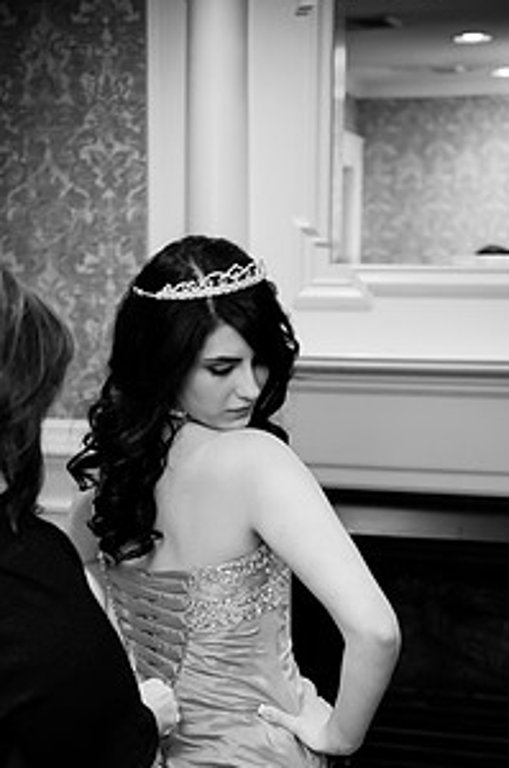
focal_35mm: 72
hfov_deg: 18.9
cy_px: 504
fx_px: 1532
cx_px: 231
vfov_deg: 28.0
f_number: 3.2
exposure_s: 1/125
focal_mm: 48
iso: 1600
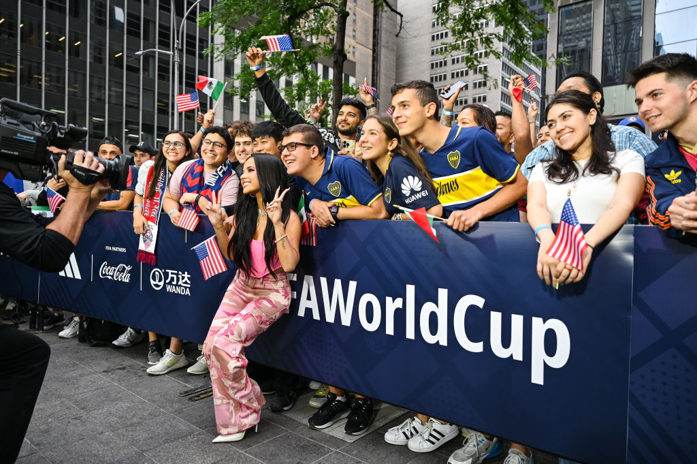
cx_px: 348
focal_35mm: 24
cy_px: 232
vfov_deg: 53.1
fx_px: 464
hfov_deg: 73.8
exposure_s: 1/500
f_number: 2.8
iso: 200
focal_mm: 24
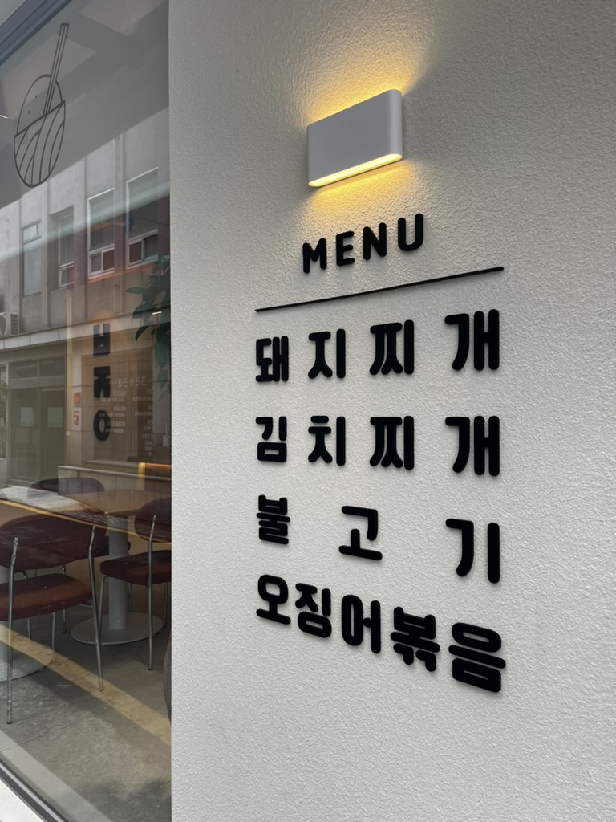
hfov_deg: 53.1
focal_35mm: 26
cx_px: 308
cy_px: 411
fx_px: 617
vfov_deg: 67.3
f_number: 1.6
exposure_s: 1/331
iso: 50
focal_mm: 5.1
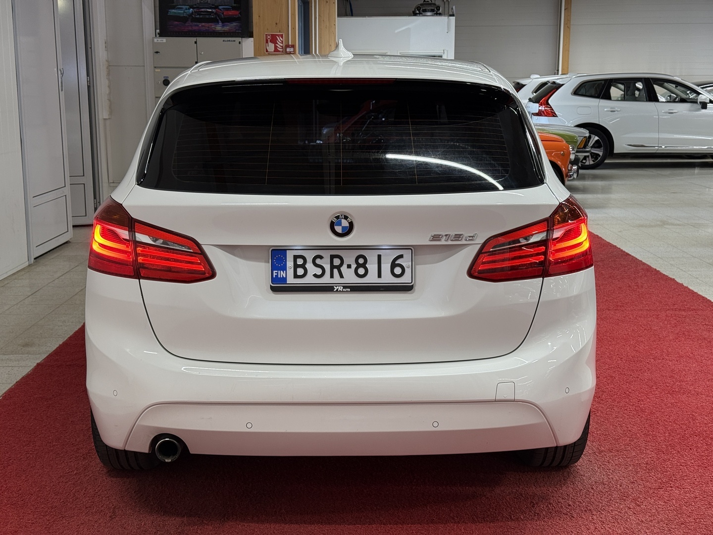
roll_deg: +0.0
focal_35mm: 48
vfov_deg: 30.3
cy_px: 268
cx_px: 356
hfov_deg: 39.7
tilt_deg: -9.4
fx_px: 989
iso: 80
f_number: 1.78
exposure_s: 1/121
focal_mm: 6.76
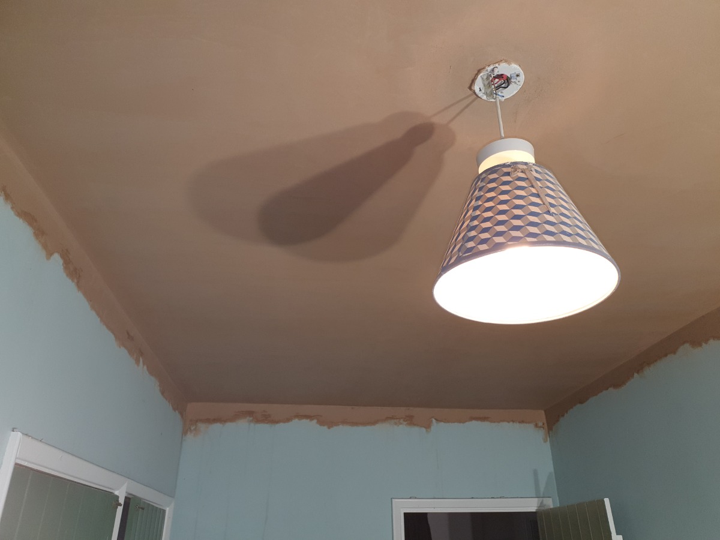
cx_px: 360
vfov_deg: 53.1
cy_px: 270
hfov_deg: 67.3
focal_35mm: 26
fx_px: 541
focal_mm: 4.32
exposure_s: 1/50
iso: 64
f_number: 2.4
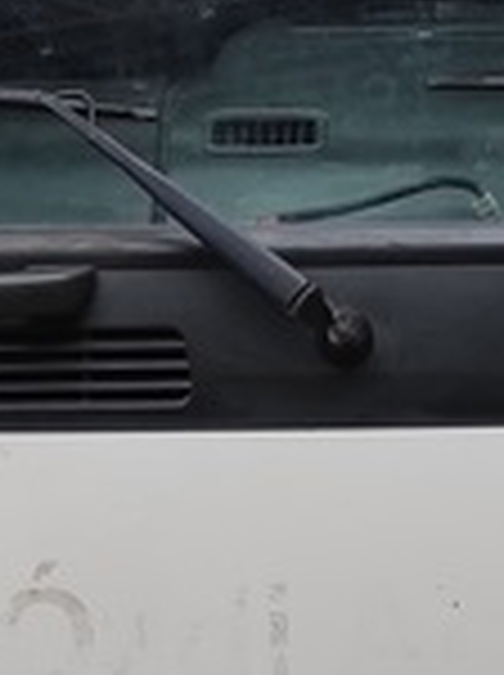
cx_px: 475
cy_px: 63
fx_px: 2920
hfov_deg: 9.8
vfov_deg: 13.1
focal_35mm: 150
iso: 102
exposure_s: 1/100
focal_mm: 5.43
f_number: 1.89
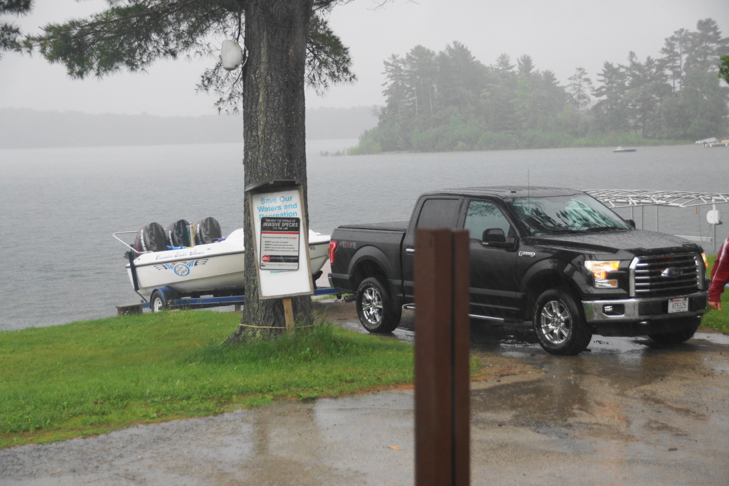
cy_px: 243
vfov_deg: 20.2
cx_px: 364
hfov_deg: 29.9
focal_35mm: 68
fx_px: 1366
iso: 320
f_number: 4.5
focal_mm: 45
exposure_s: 1/80
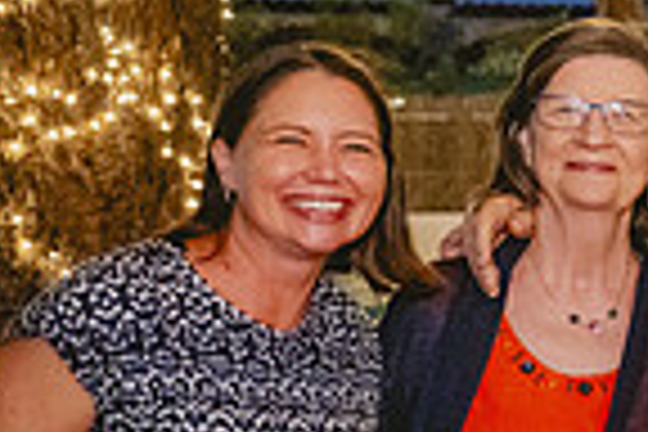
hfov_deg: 15.7
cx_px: 1134
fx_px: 2034
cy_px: 367
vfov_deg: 12.1
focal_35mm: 113
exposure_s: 1/60
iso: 5000
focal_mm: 28
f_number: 2.8
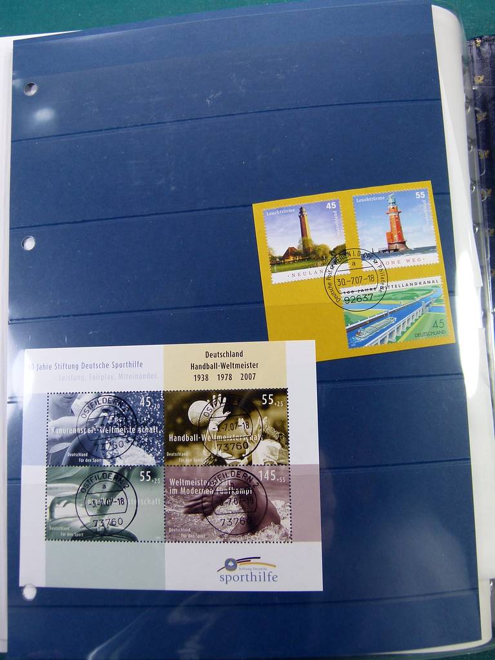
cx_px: 248
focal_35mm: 32
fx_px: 610
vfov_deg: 56.8
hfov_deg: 44.2
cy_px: 330
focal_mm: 5.7
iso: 100
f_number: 3
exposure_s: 1/80
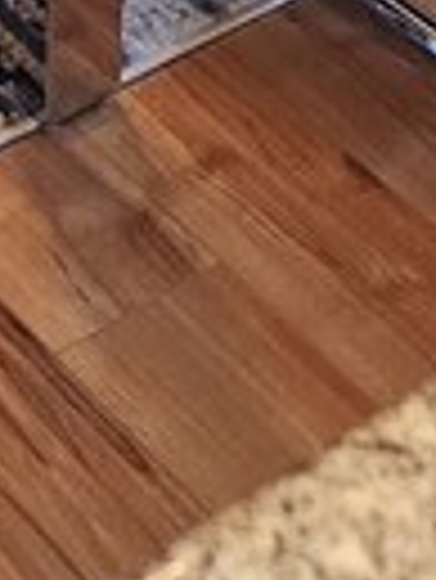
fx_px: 3068
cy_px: -1695
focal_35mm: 183
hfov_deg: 8.1
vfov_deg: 7.6
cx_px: 31
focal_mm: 6.4
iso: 320
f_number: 1.8
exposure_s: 1/120
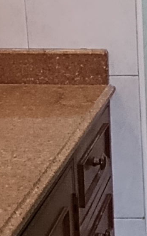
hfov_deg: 13.2
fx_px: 603
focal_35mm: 94
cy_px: 22
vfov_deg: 21.6
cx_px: 211
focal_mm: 1.65
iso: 196
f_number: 2.2
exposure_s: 1/60
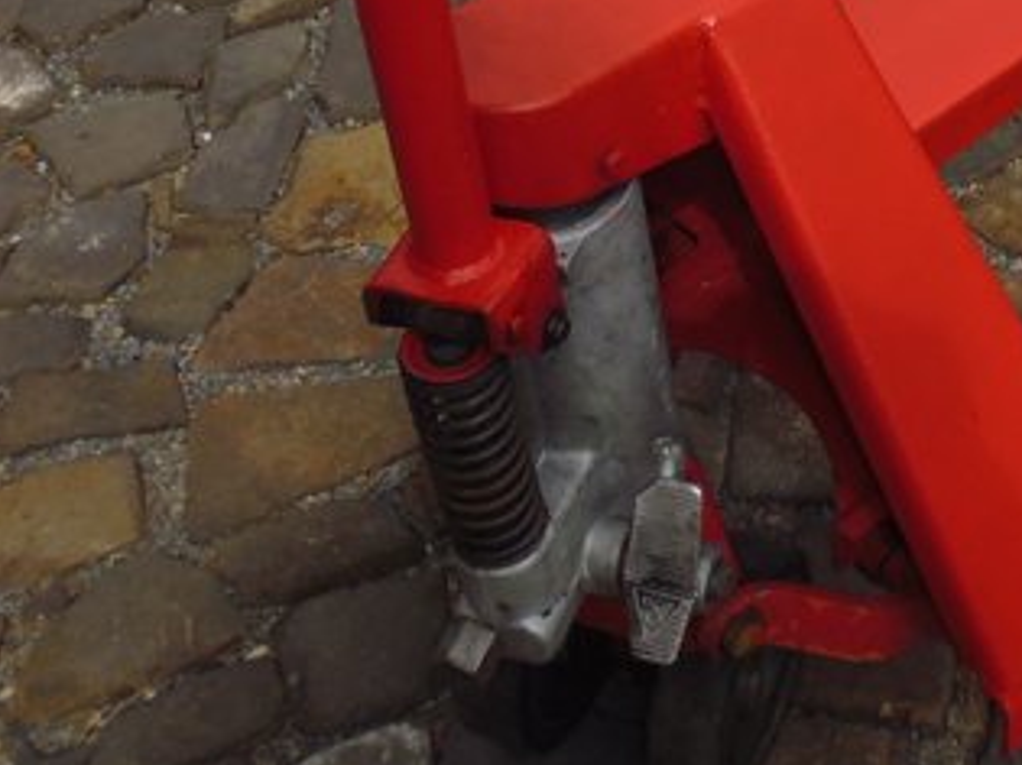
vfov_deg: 23.5
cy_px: 113
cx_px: 1035
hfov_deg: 29.5
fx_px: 1800
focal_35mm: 61
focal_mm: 4.3
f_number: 9
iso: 100
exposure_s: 1/250
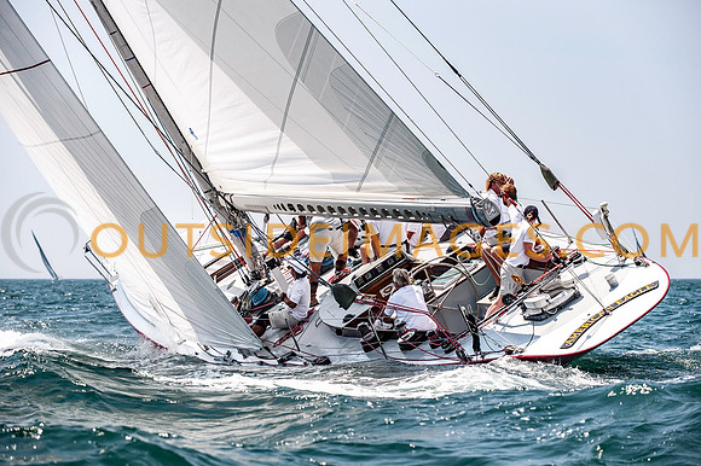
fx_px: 2695
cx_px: 350
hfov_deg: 14.8
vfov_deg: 9.9
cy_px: 233
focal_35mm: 138
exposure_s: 1/4000
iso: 320
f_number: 5
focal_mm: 130
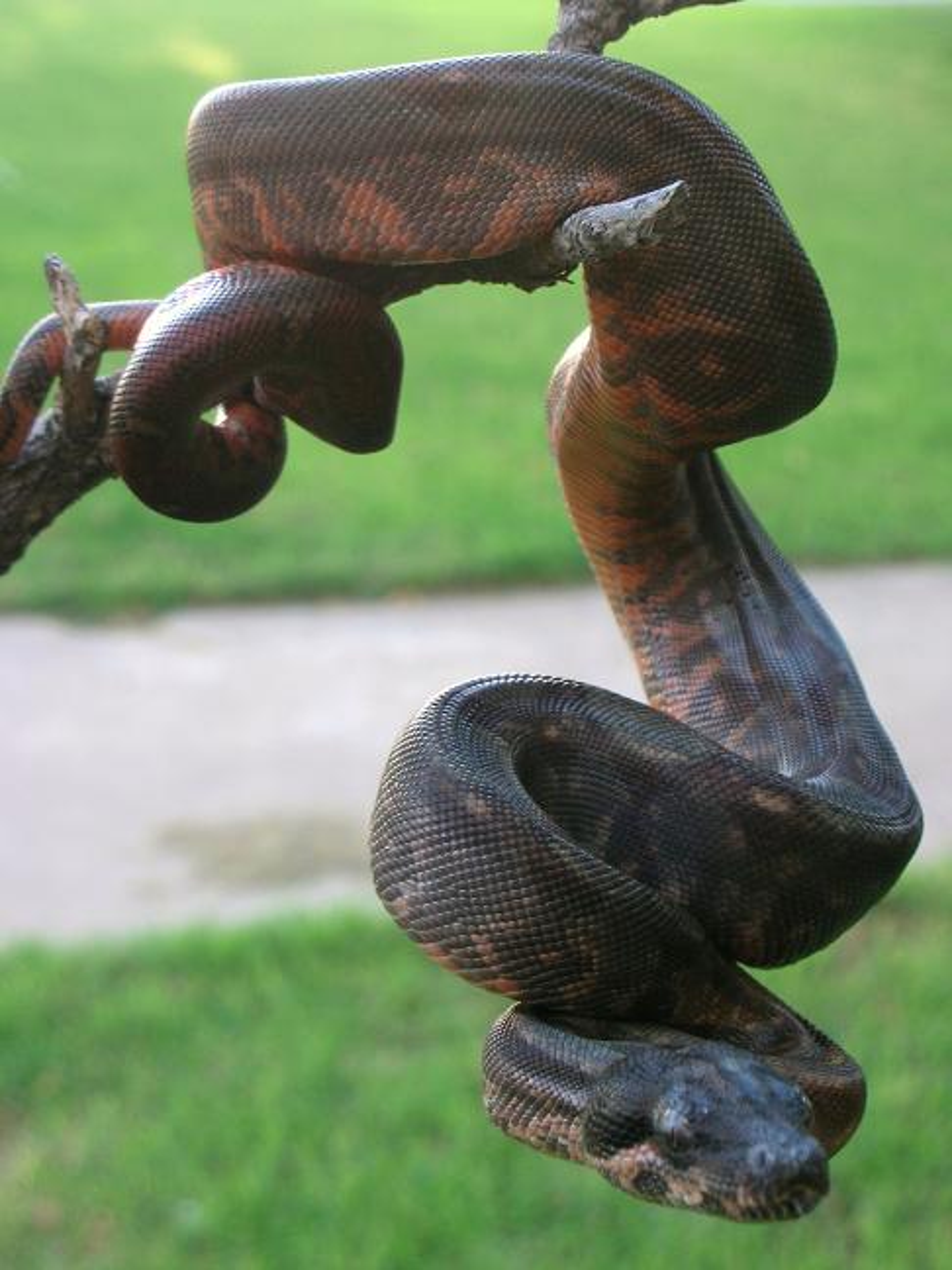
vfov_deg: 26.7
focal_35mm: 73
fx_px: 2677
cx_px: 476
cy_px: 635
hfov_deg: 20.2
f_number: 4.4
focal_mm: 12.2
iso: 50
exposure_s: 1/17.1
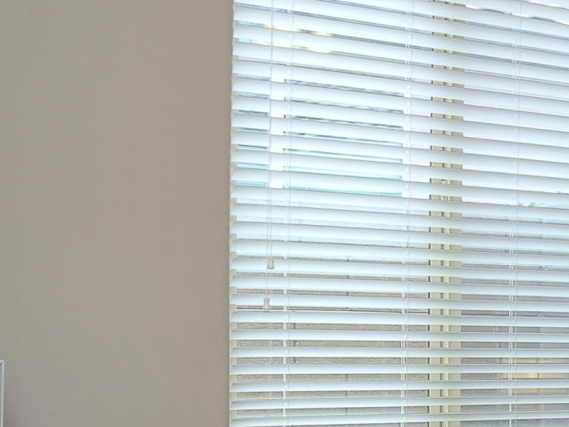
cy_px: 344
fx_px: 1200
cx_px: 847
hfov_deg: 22.2
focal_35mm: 73
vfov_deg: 19.9
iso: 640
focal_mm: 18
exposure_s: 1/50
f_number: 7.1
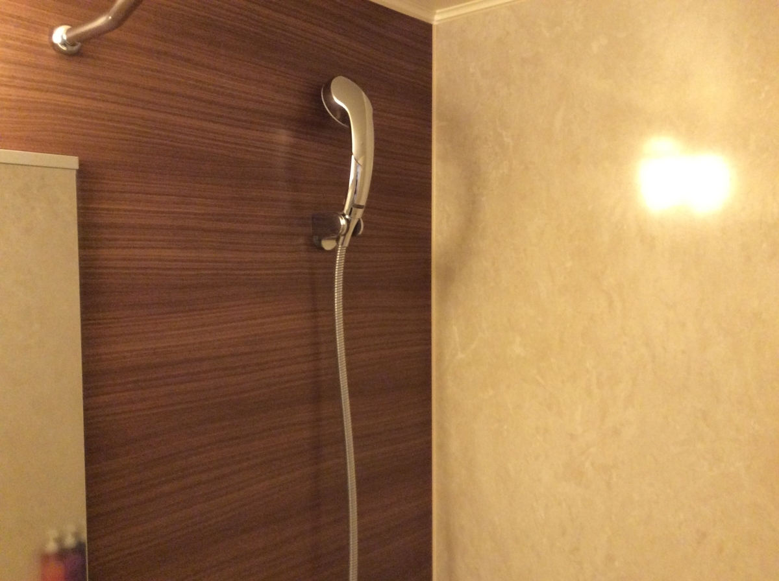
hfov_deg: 56.9
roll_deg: -0.7
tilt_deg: -4.4
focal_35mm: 32
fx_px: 719
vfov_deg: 44.0
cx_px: 390
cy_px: 290
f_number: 2.4
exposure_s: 1/24
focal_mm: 3.3
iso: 320
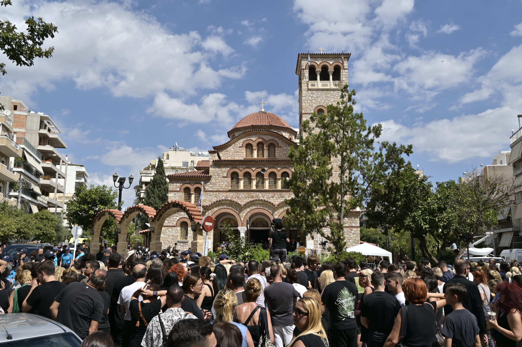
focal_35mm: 30
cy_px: 174
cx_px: 261
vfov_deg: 42.9
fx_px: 442
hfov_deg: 61.1
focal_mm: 30.5
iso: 125
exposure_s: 1/640
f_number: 8
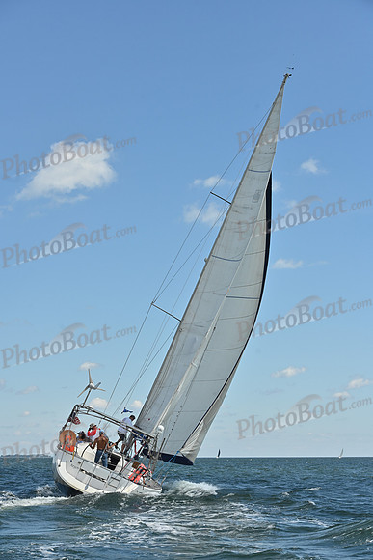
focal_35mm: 70
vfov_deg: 28.8
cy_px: 280
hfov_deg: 19.5
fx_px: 1087
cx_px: 186
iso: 250
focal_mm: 70
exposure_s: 1/1250
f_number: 8
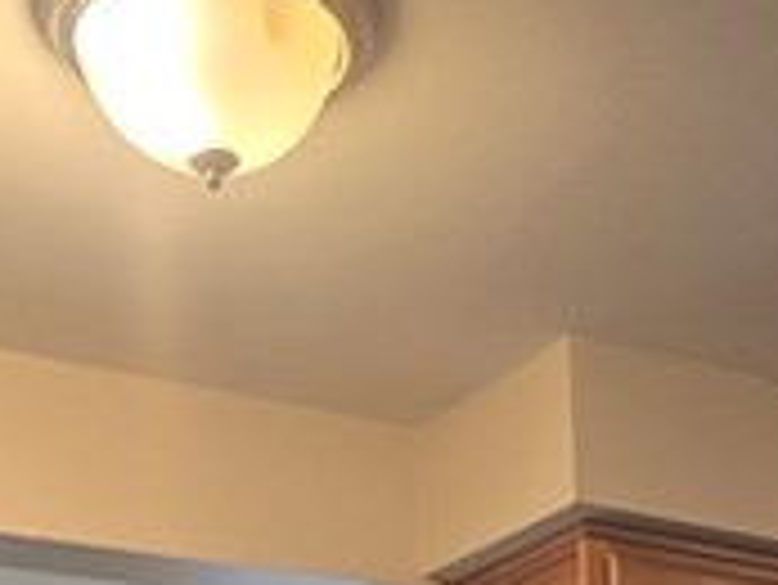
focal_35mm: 77
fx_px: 1732
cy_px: 1278
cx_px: 486
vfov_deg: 14.6
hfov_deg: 25.2
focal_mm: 2.2
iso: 160
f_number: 2.2
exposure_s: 1/60
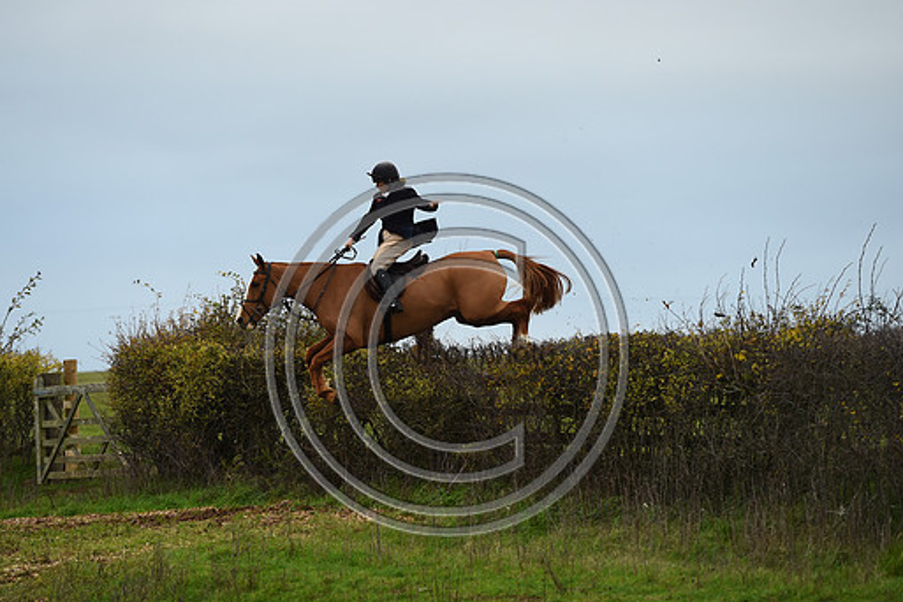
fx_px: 5668
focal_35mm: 226
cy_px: 331
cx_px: 428
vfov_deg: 6.1
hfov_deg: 9.1
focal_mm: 200
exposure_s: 1/1000
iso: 1100
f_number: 5
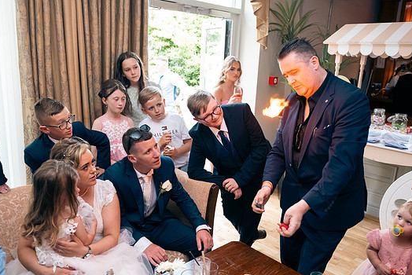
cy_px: 151
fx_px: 355
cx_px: 204
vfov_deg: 42.3
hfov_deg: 60.3
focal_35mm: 31
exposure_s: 1/160
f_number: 3.5
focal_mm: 28
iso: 800
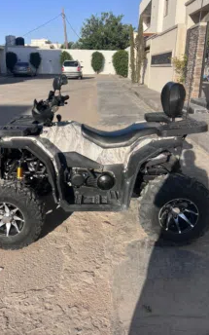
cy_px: 168
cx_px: 80
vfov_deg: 59.7
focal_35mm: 32
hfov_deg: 39.2
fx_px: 292
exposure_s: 1/3968
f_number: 1.5
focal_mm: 5.7
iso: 50
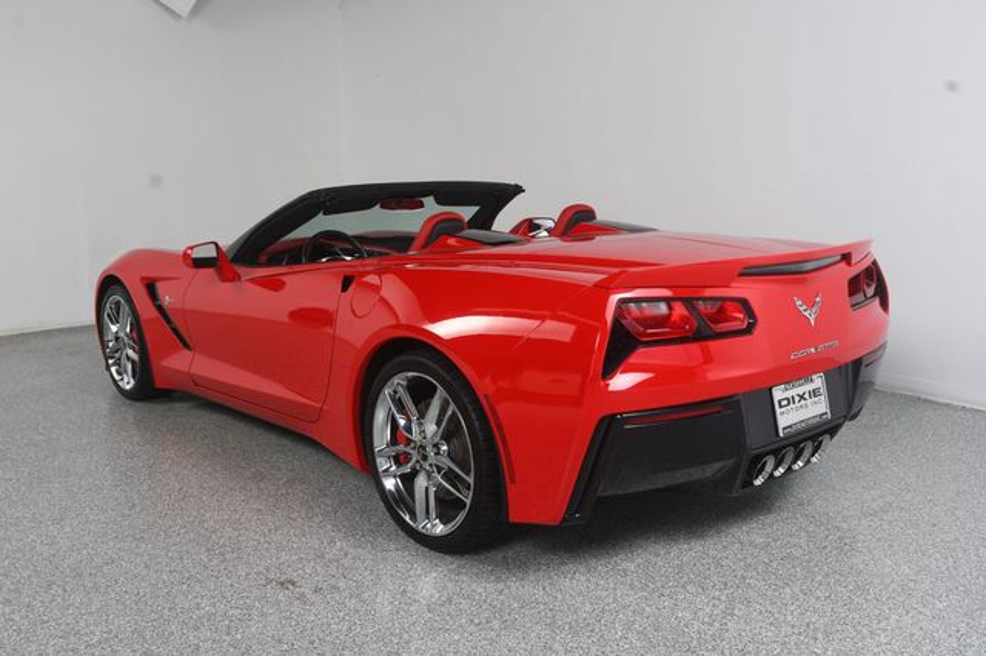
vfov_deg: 38.8
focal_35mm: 34
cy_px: 328
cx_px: 493
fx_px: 931
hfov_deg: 55.8
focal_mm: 23
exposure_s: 1/160
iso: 100
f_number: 9
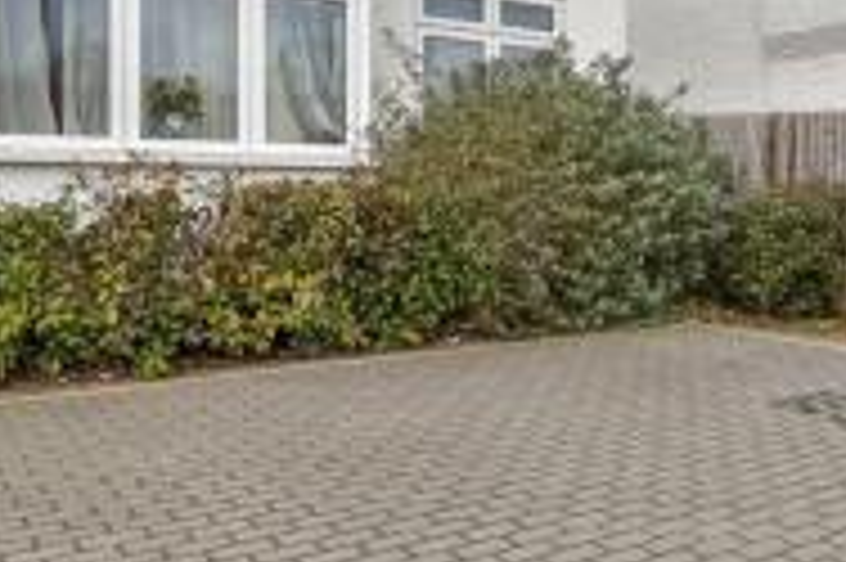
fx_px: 892
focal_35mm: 38
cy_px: 196
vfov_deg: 34.7
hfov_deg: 49.9
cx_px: 558
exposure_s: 1/80
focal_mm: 10
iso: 160
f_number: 8
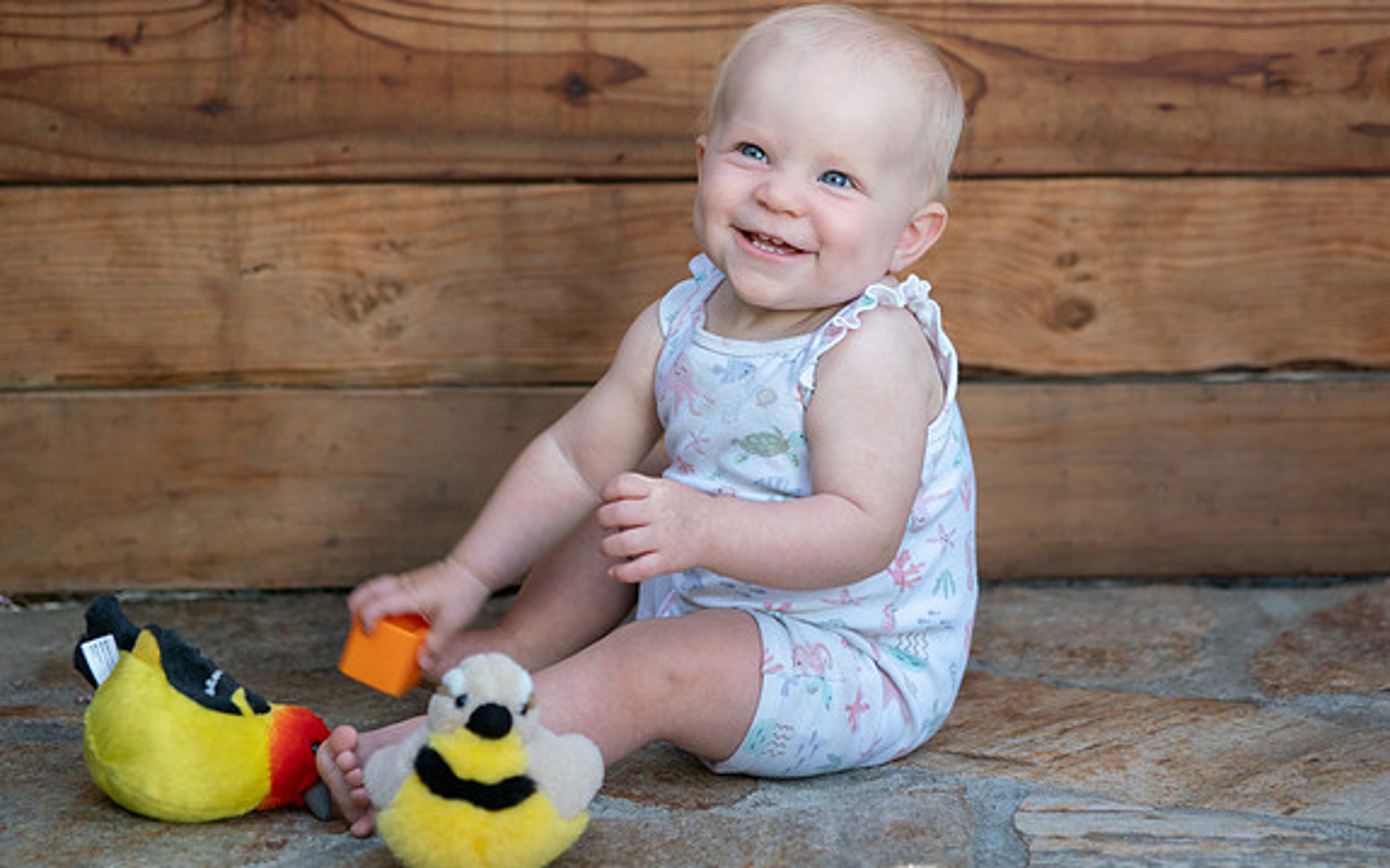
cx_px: 872
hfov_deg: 21.0
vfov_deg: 13.2
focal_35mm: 99
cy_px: 336
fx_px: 3749
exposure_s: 1/250
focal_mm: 70
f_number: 2.8
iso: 320
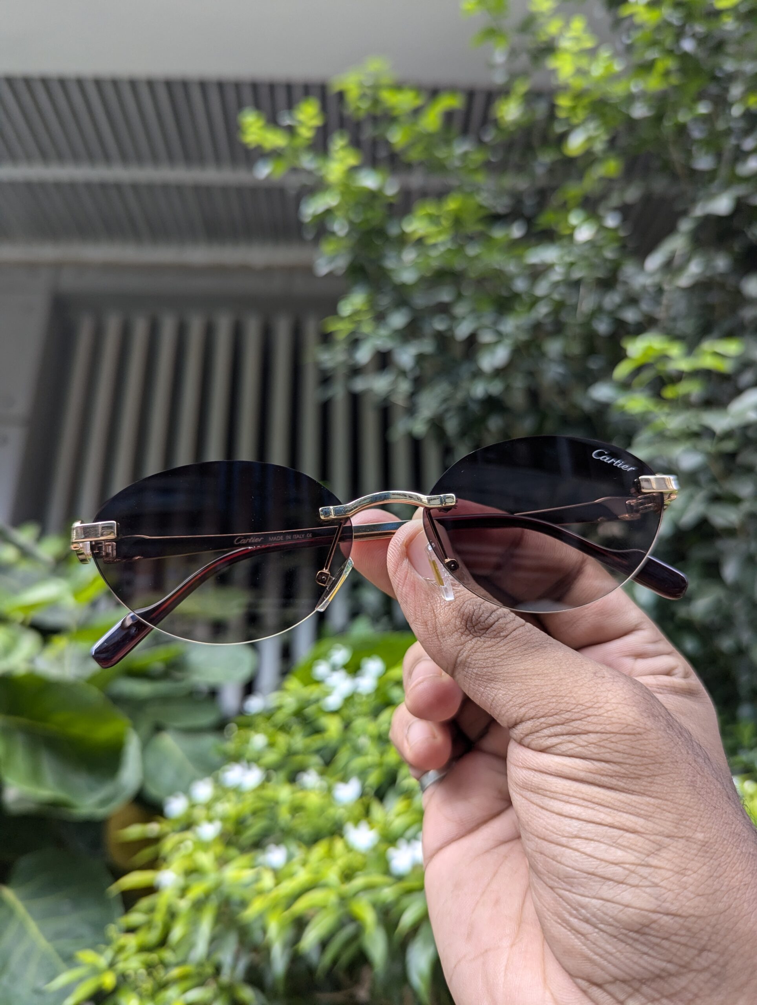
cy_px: 502
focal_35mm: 24
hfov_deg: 56.9
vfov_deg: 71.5
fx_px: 698
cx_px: 378
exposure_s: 1/283
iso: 40
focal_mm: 6.81
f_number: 1.85
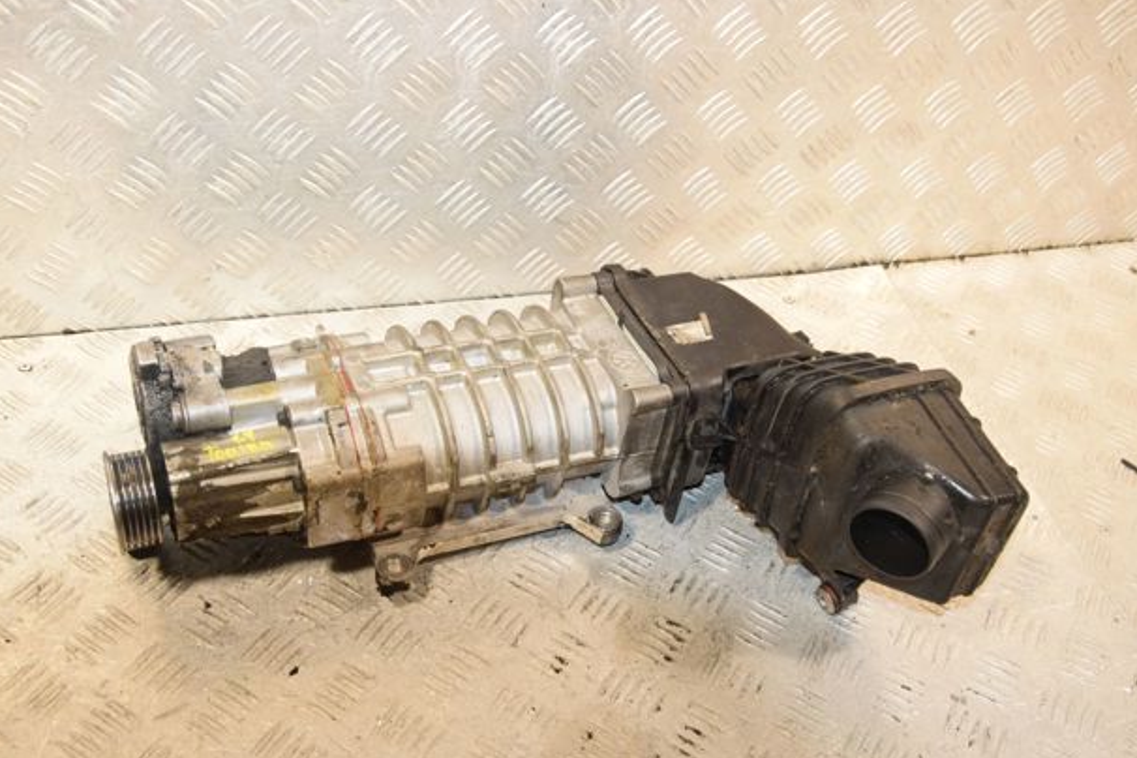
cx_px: 555
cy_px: 385
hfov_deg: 50.7
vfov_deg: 35.1
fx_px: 1200
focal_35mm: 38
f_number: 6.3
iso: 1600
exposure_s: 1/200
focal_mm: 24
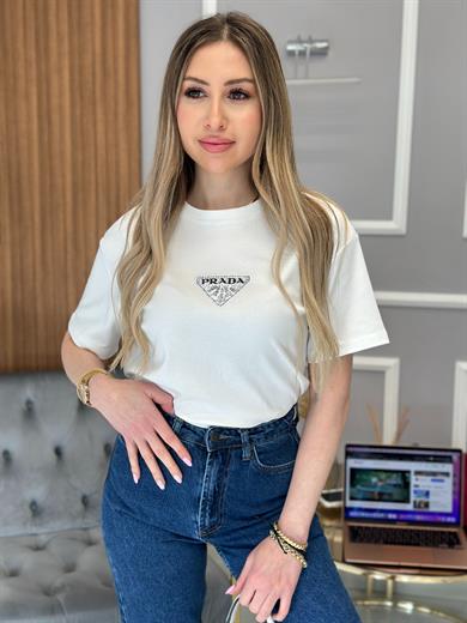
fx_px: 863
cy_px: 312
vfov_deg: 39.7
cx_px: 234
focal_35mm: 48
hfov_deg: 30.3
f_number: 1.78
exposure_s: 1/100
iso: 100
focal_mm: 6.86
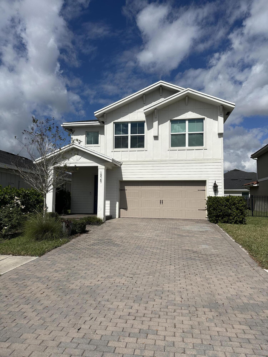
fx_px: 248
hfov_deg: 56.8
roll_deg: -1.6
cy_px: 178
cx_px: 134
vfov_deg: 71.6
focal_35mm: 24
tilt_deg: +4.7
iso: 80
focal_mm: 6.86
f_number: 1.78
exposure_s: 1/15625
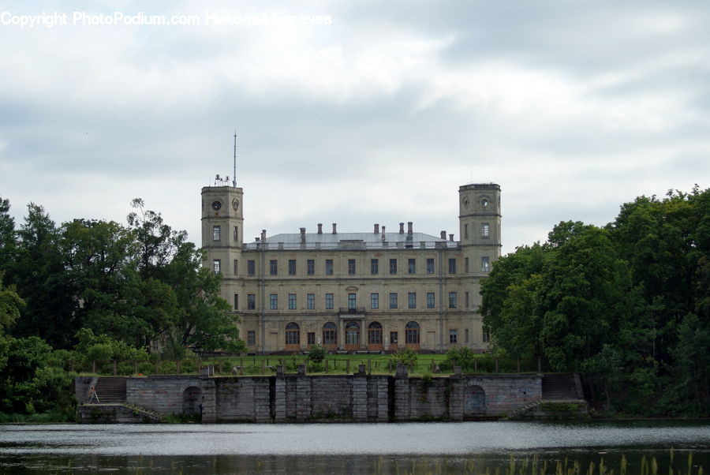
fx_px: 2221
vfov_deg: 12.2
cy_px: 238
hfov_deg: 18.2
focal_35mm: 112
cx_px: 355
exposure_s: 1/500
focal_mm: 75
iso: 100
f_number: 5.6
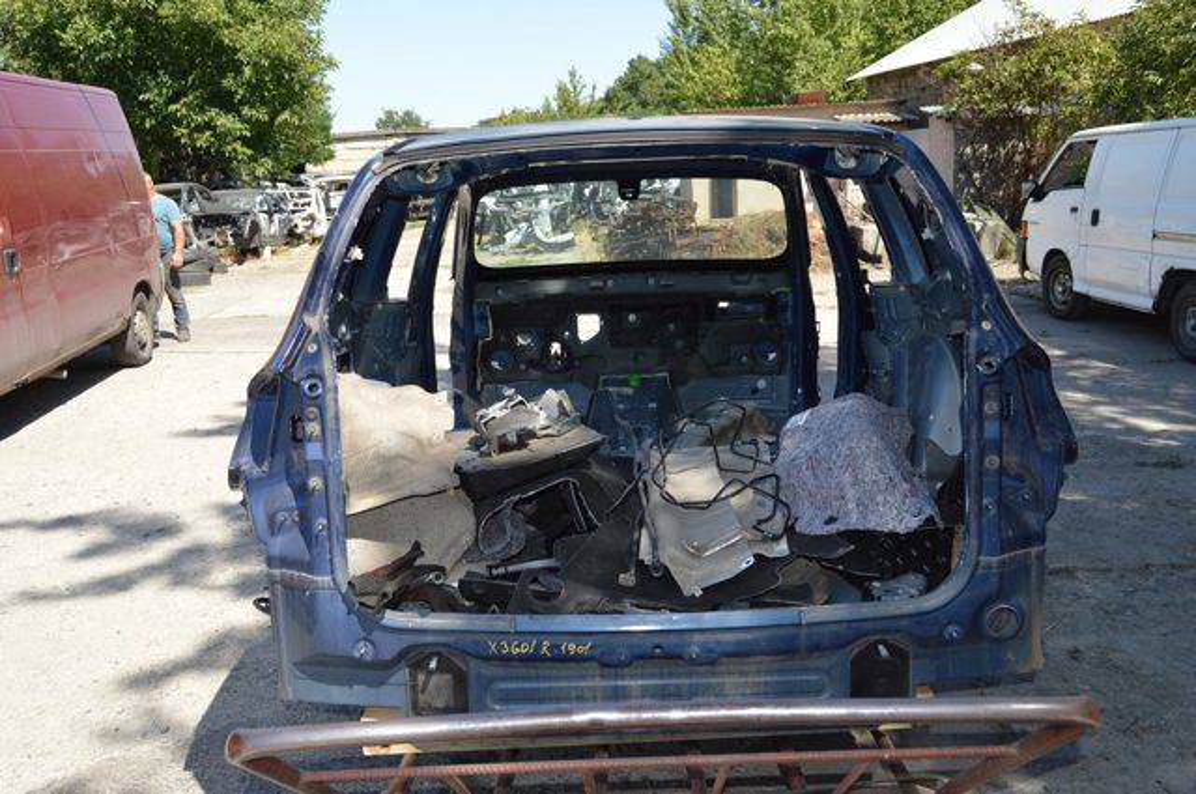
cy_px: 397
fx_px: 995
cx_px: 598
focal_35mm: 30
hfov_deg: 62.0
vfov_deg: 43.5
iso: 100
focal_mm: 20
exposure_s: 1/200
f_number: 7.1
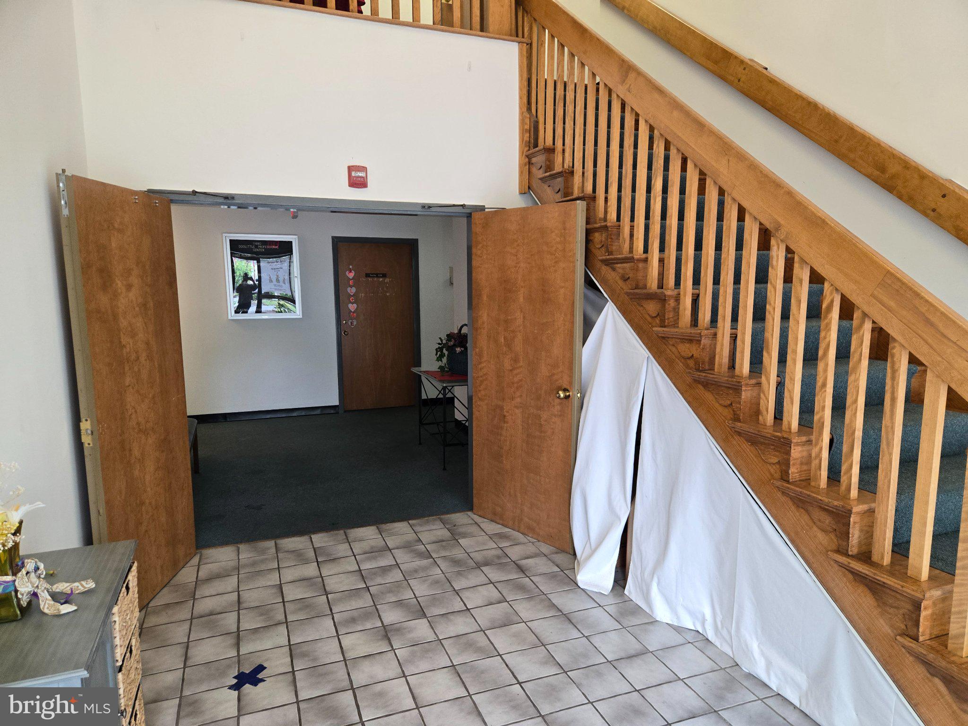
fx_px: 643
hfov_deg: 73.9
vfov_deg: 58.9
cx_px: 484
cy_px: 363
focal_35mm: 23
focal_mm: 5.4
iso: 200
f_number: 1.8
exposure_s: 1/120
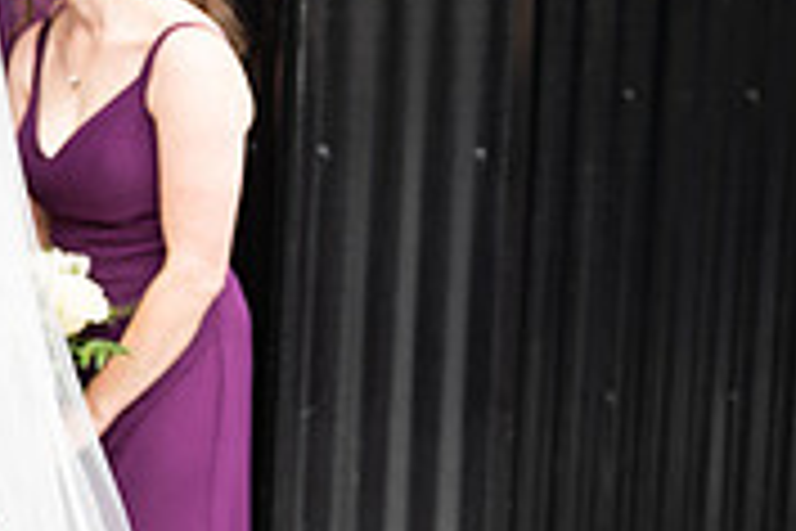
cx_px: -414
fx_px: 2609
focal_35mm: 118
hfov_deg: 15.9
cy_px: 227
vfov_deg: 11.6
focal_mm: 36
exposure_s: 1/200
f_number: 3.5
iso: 125
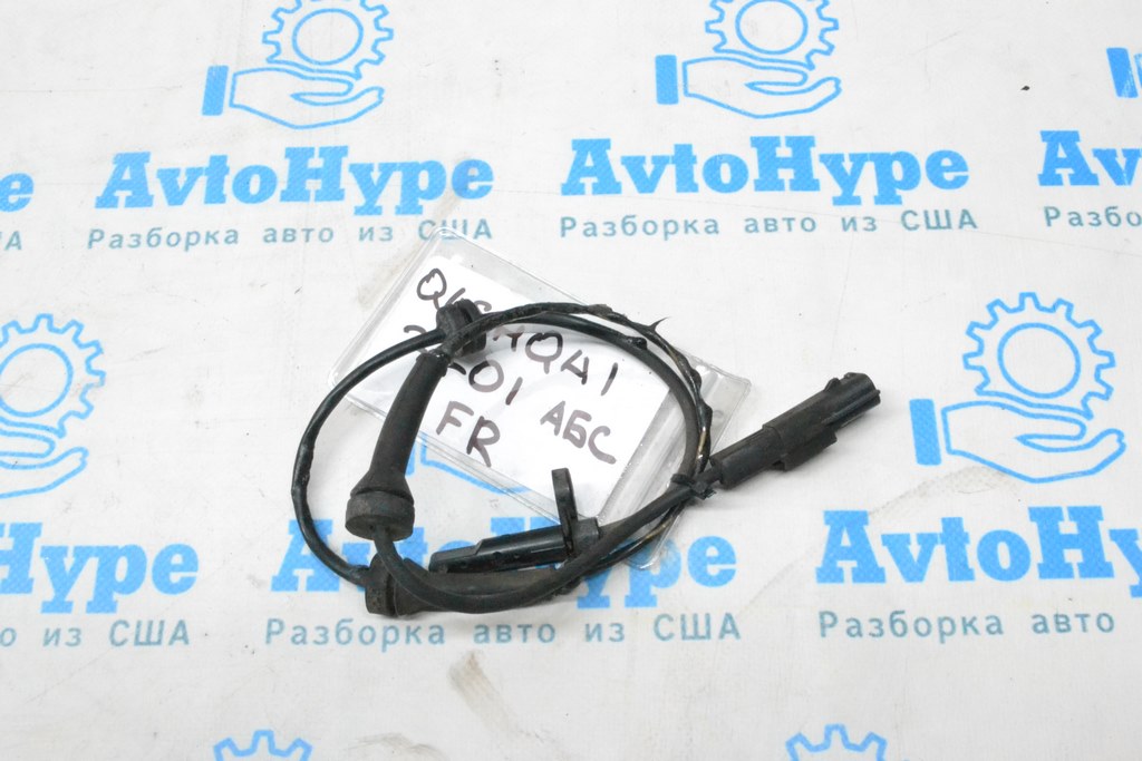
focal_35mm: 39
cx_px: 571
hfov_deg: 49.5
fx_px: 1237
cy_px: 380
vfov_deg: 34.2
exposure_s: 1/50
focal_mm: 26
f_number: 18
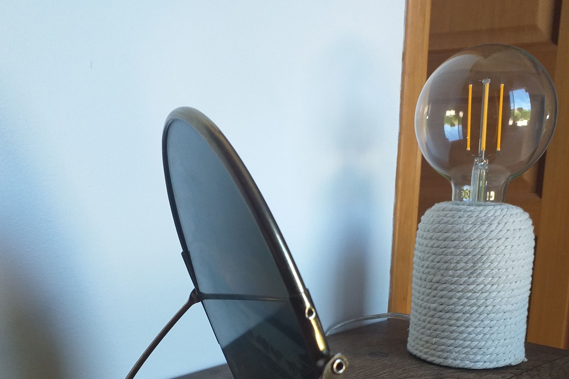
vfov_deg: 34.1
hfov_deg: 51.9
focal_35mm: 37
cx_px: 280
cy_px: 337
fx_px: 585
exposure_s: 1/100
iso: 80
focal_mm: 3.6
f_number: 1.9
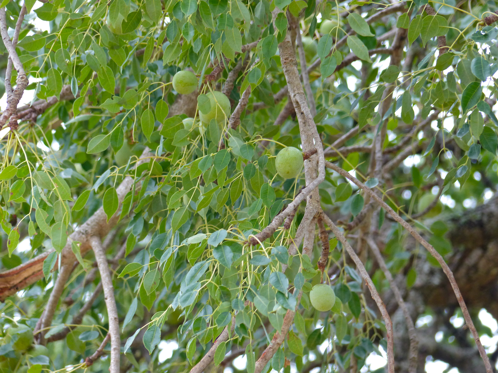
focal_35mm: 485
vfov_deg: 3.1
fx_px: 6977
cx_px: 249
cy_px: 186
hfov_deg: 4.1
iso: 200
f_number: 2.8
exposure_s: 1/80
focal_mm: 87.3
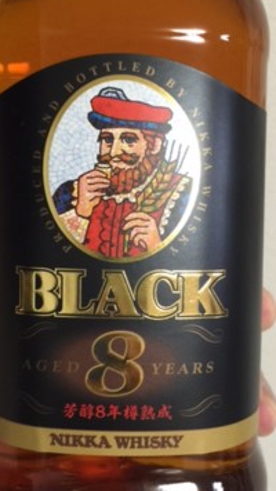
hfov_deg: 29.7
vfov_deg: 50.5
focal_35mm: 40
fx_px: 521
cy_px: 228
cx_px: 152
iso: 100
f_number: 2.2
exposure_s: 1/15
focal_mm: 4.15
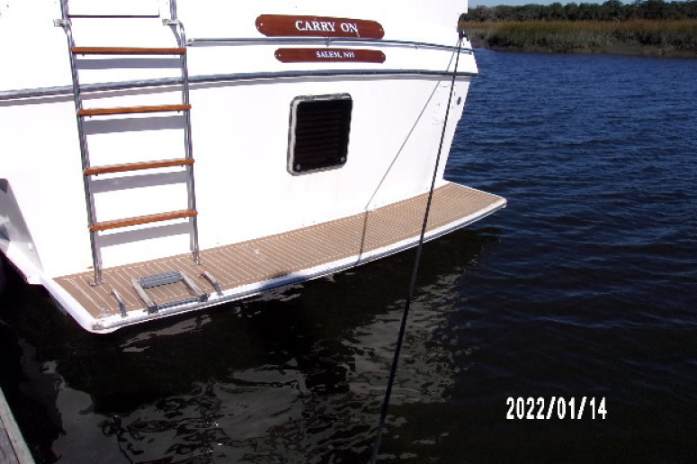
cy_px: 199
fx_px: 561
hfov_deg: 63.7
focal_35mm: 29
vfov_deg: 44.8
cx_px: 351
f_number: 10.4
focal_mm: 4.9
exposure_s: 1/480
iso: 200
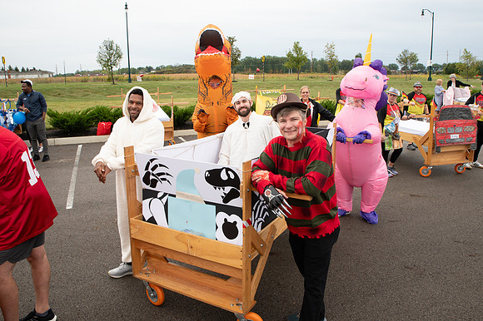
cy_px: 136
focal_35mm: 28
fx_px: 372
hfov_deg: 66.0
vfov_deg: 46.6
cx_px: 253
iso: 640
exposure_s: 1/200
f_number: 10
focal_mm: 24
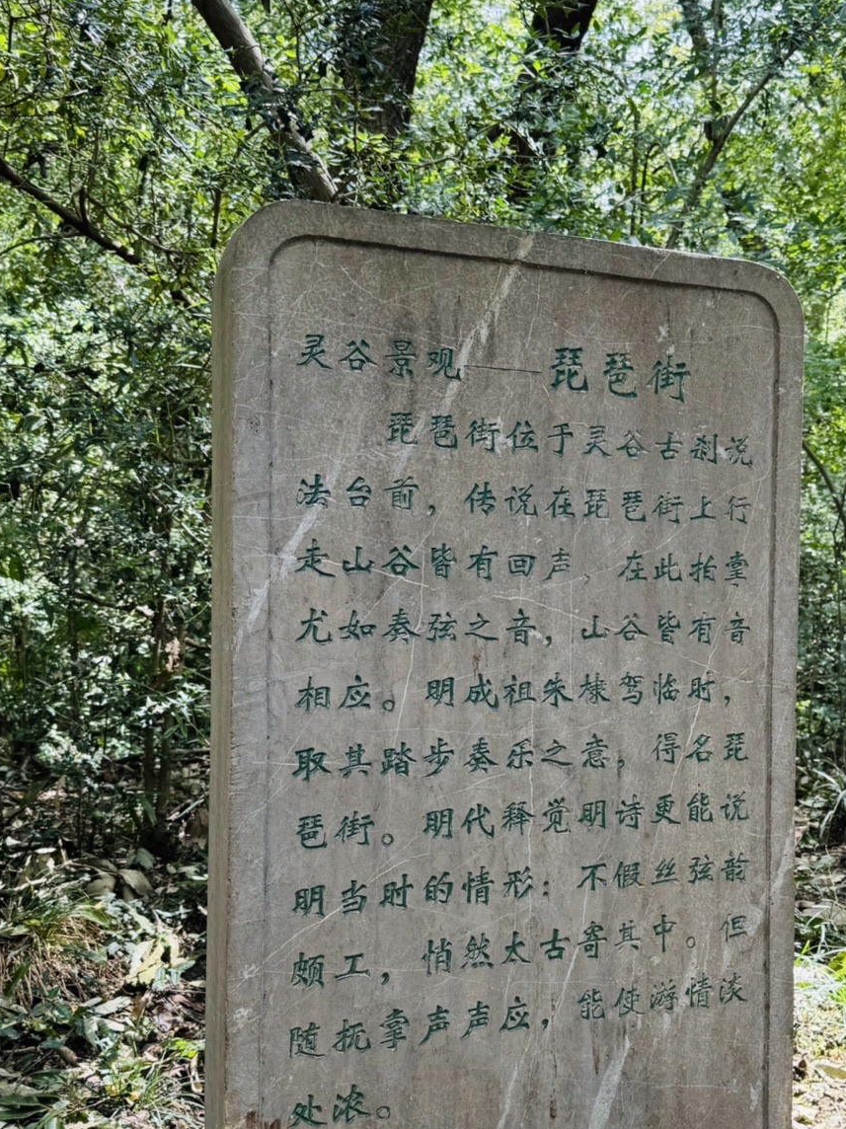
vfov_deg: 44.8
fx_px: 1370
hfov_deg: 34.1
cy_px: 606
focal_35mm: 42
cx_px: 554
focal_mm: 6.76
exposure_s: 1/212
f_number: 1.78
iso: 80
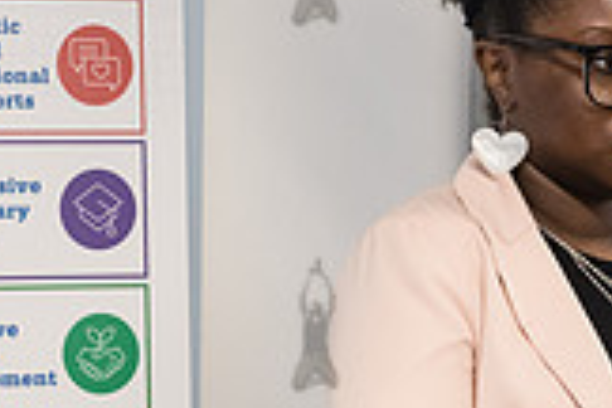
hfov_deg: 8.5
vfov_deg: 5.6
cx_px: 385
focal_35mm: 243
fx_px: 4131
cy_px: 351
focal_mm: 62
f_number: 4.5
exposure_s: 1/250
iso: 2500
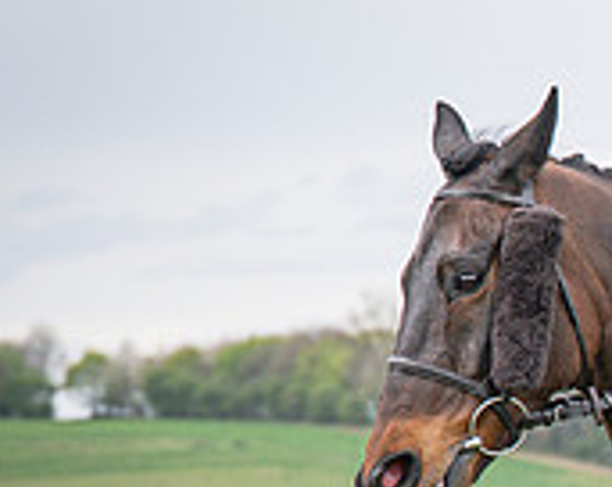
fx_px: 7445
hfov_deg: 4.7
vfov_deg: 3.7
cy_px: 657
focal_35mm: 412
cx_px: 755
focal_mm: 70
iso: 200
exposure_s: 1/500
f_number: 4
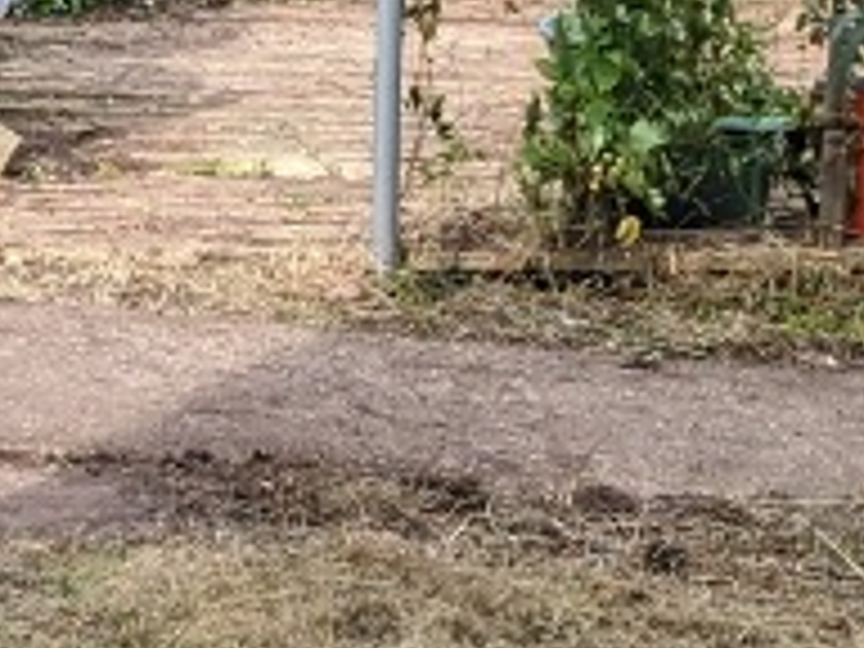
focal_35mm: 169
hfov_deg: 11.7
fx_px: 4218
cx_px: 171
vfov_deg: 8.8
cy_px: 531
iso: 50
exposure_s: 1/1376
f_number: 1.73
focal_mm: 4.38
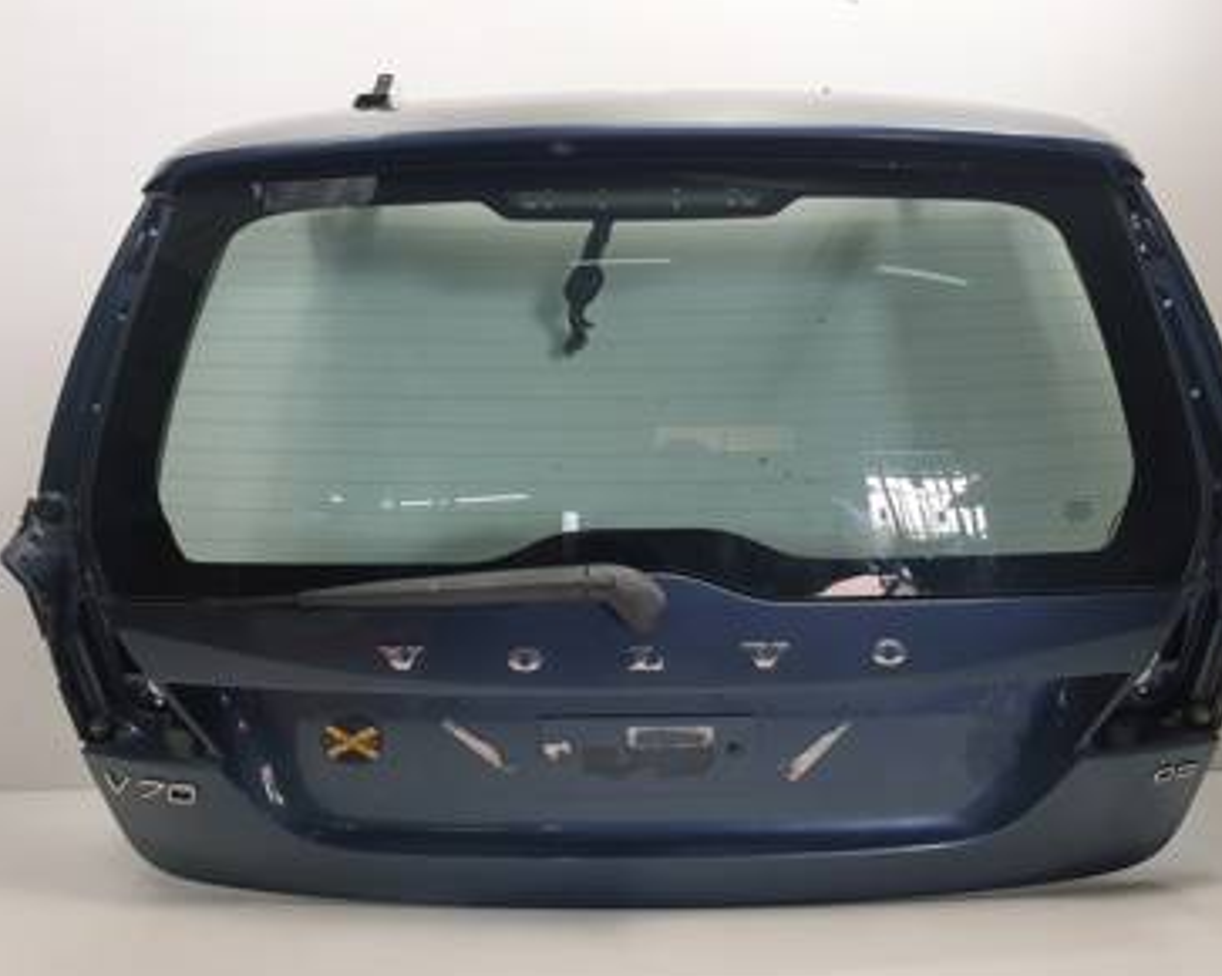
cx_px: 643
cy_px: 478
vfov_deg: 51.5
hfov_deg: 62.2
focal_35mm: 28
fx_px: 1012
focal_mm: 4.3
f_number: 2.4
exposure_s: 1/100
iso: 64
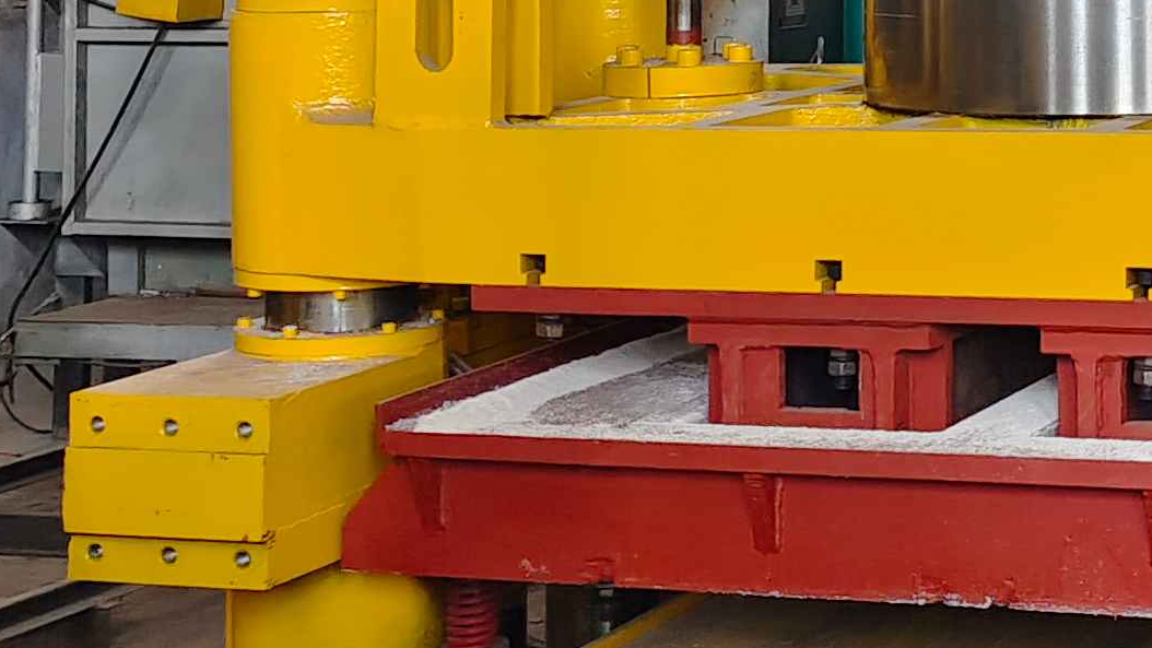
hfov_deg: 21.0
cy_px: -350
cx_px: 1257
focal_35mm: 97
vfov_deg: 11.9
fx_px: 2963
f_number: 1.57
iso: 963
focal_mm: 6.51
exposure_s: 1/100
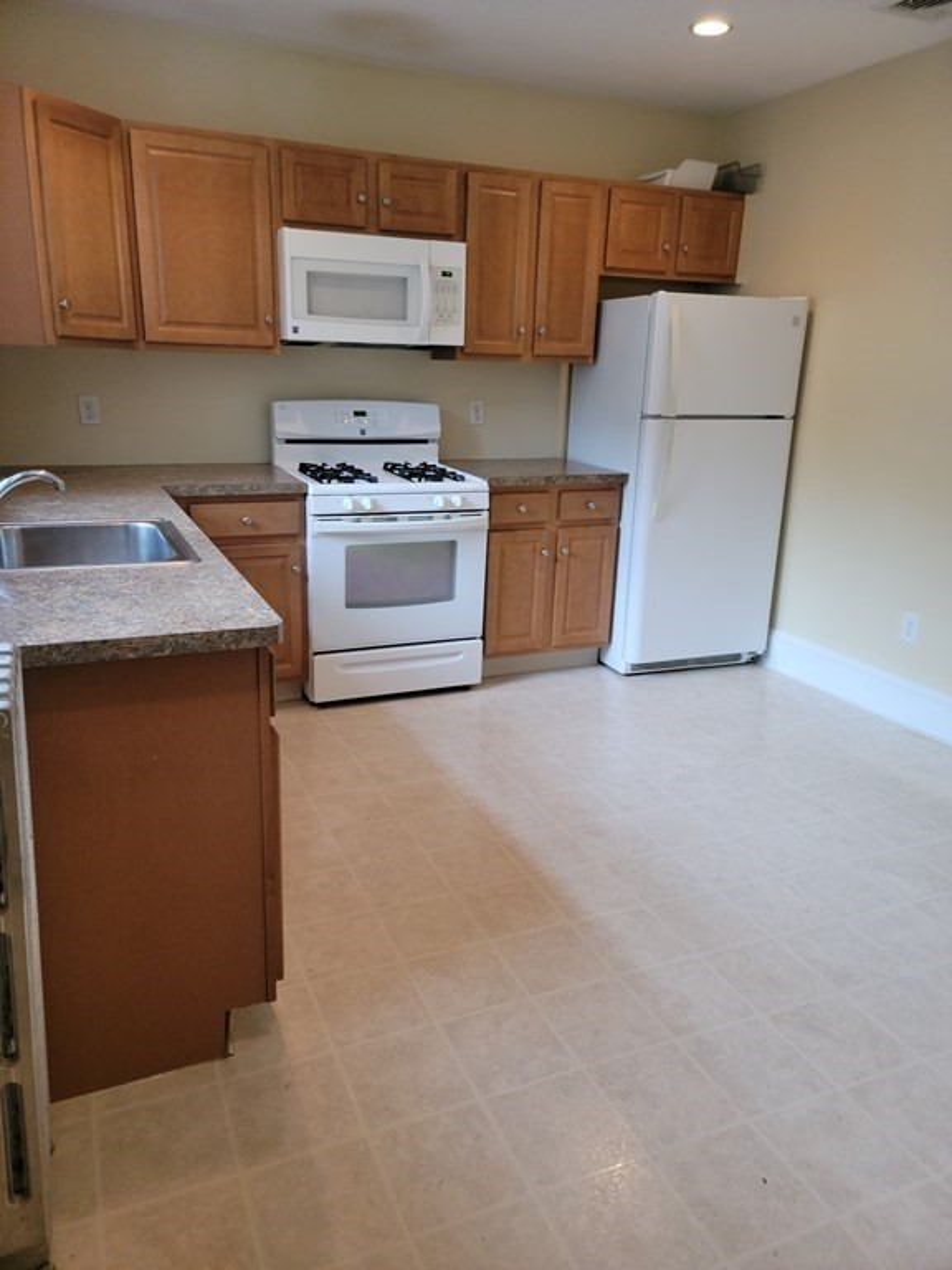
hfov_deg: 54.9
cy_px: 635
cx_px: 476
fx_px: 917
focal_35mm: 25
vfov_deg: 69.4
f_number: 1.8
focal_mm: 7
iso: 200
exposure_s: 1/60
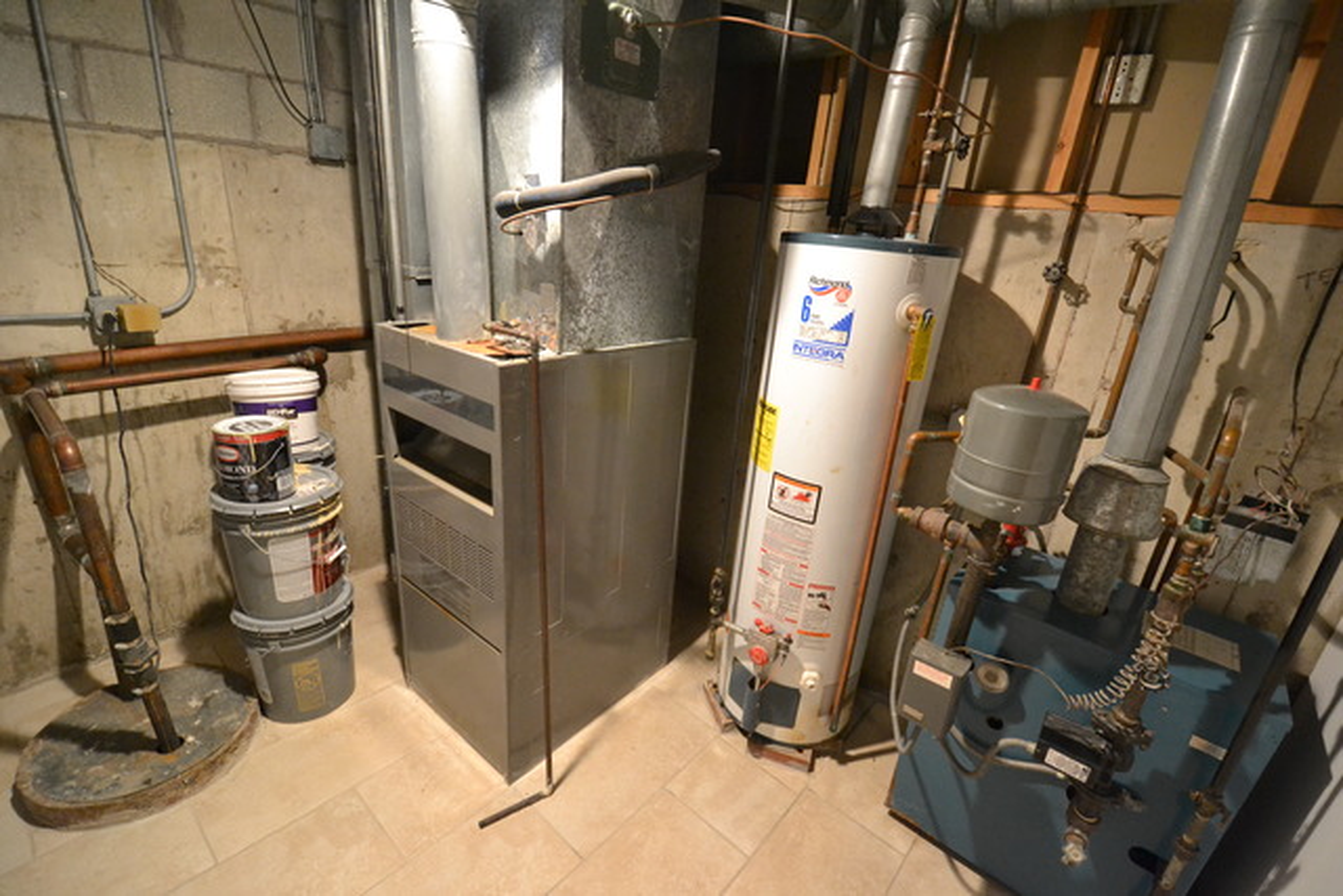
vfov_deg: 77.4
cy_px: 448
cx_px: 672
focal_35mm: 15
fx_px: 560
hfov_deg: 100.4
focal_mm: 10
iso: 3200
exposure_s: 1/25
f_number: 3.5
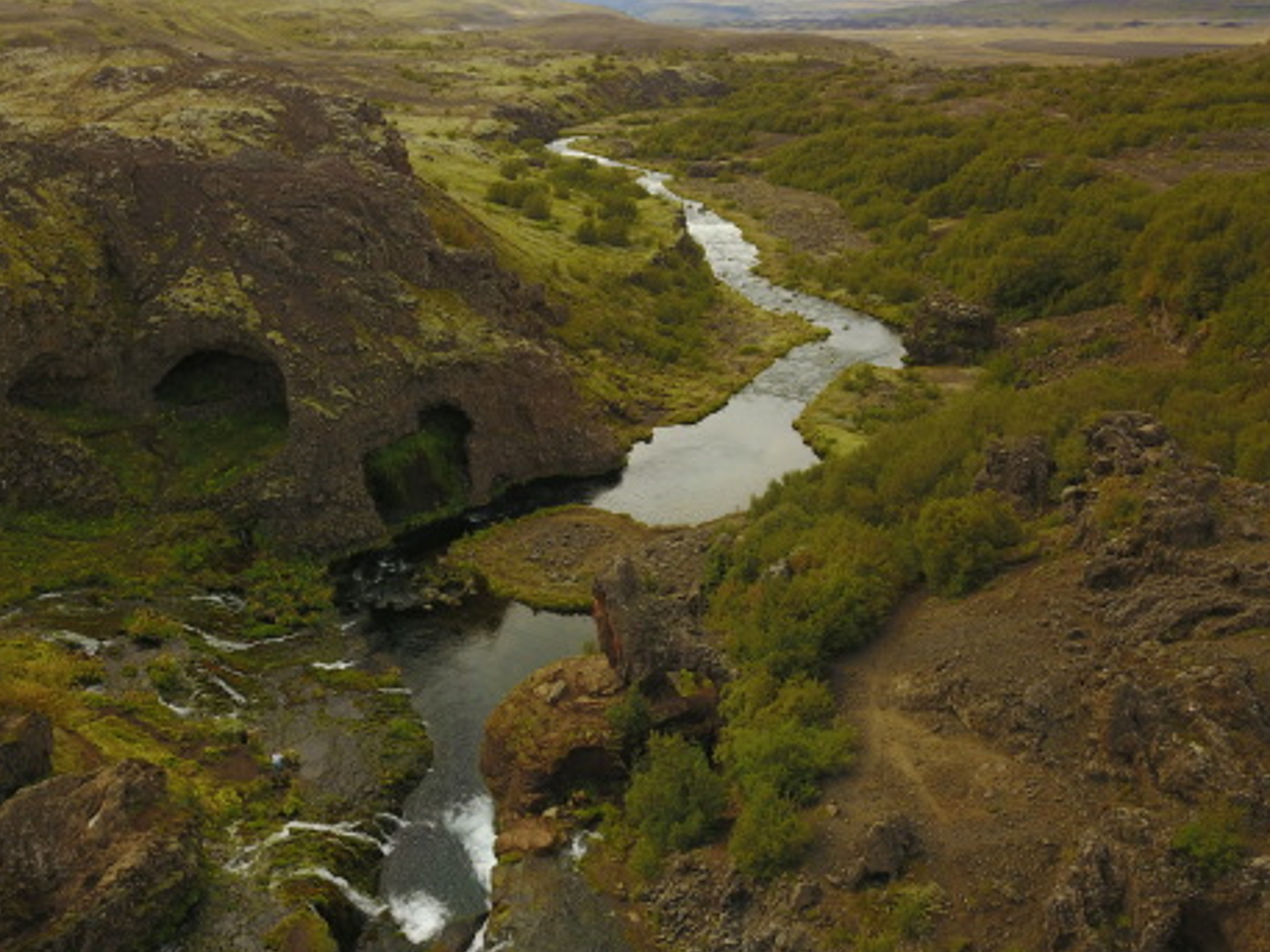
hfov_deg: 58.2
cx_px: 560
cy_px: 434
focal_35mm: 31
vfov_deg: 45.4
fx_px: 1138
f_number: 2.2
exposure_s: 1/50
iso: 134
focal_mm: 4.73
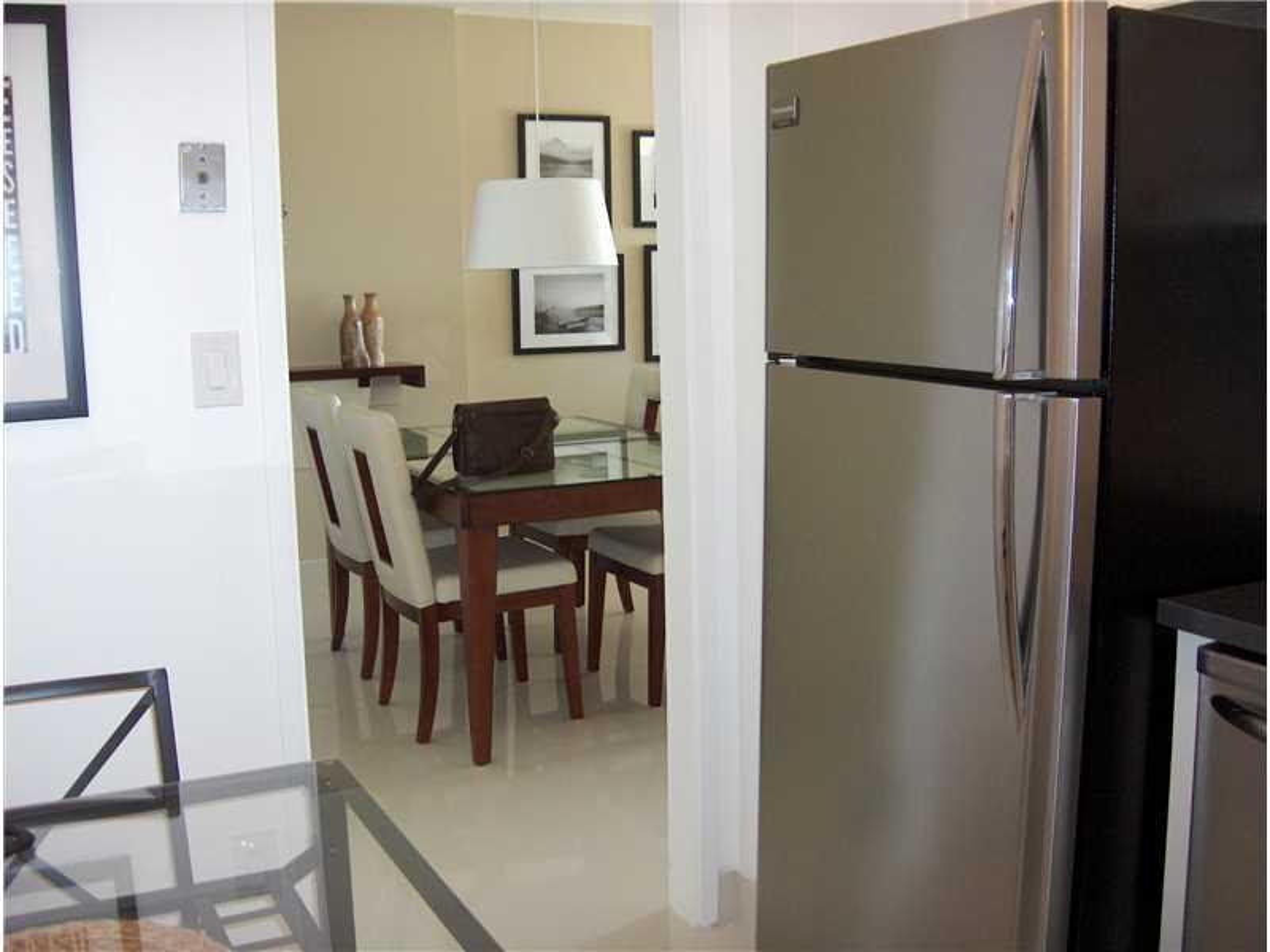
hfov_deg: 47.9
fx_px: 1431
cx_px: 635
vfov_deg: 36.8
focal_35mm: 39
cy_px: 476
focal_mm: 8
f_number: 2.8
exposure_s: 1/60
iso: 100
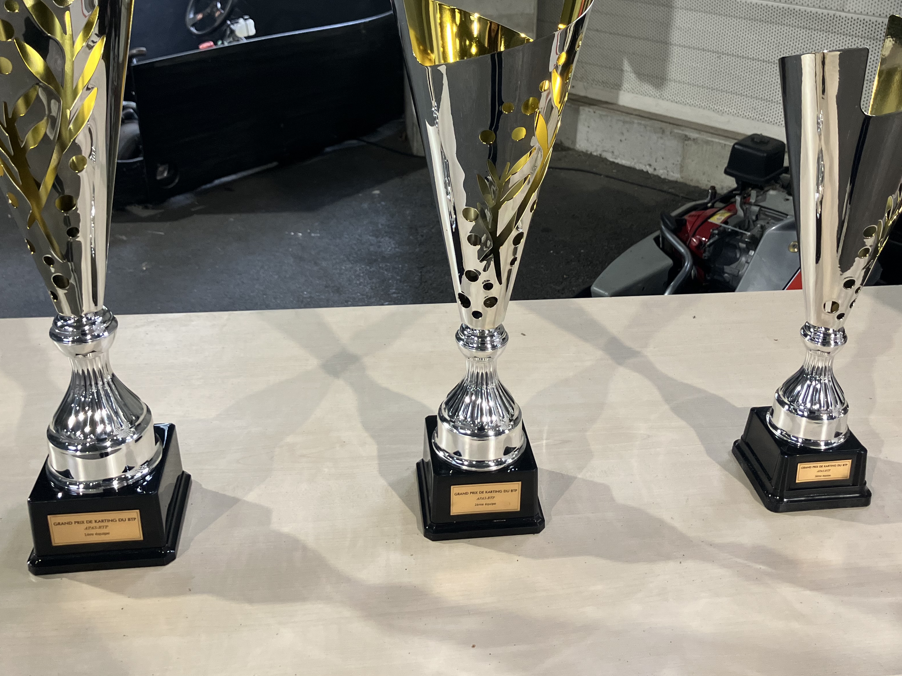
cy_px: 254
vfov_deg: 39.4
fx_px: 938
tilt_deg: -23.0
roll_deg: -0.5
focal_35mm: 36
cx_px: 467
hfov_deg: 51.3
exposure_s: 1/60
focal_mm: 3.99
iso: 160
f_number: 1.8
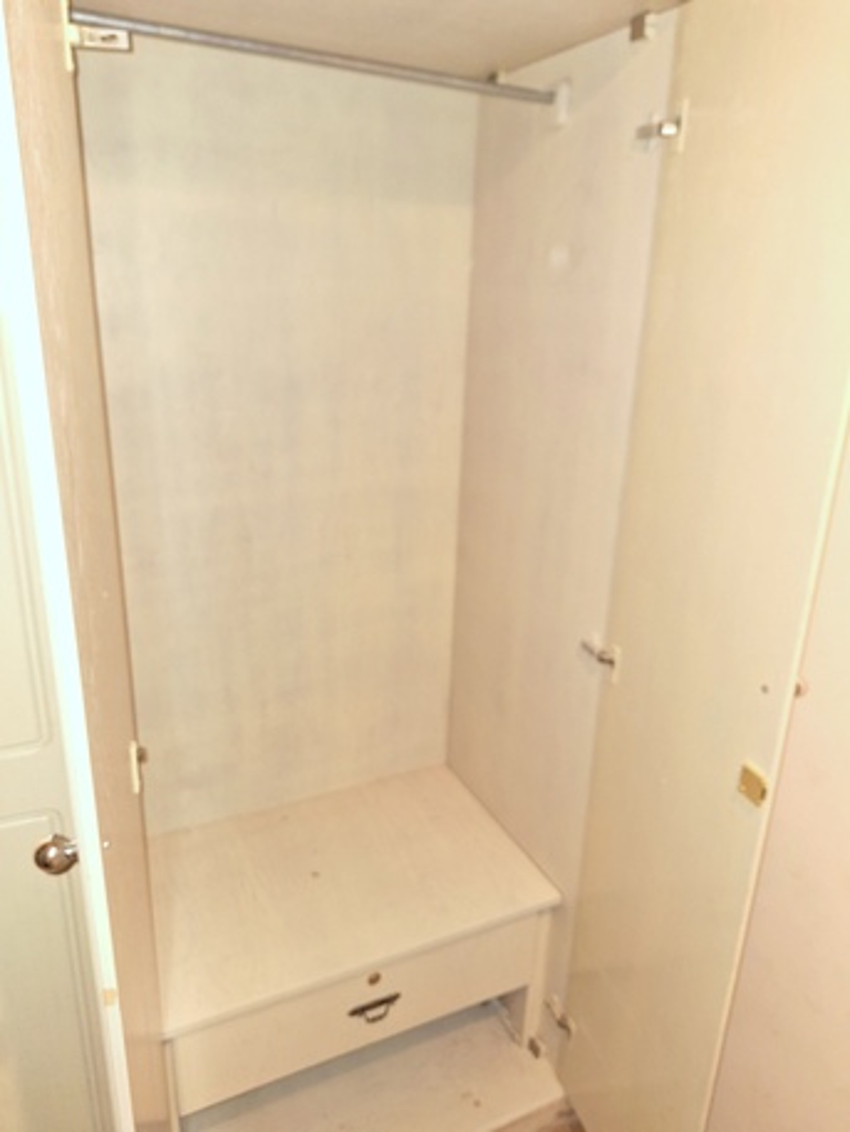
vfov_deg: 73.9
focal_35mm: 23
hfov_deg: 58.9
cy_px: 566
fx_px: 753
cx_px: 425
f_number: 1.8
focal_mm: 5.54
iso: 200
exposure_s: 1/40
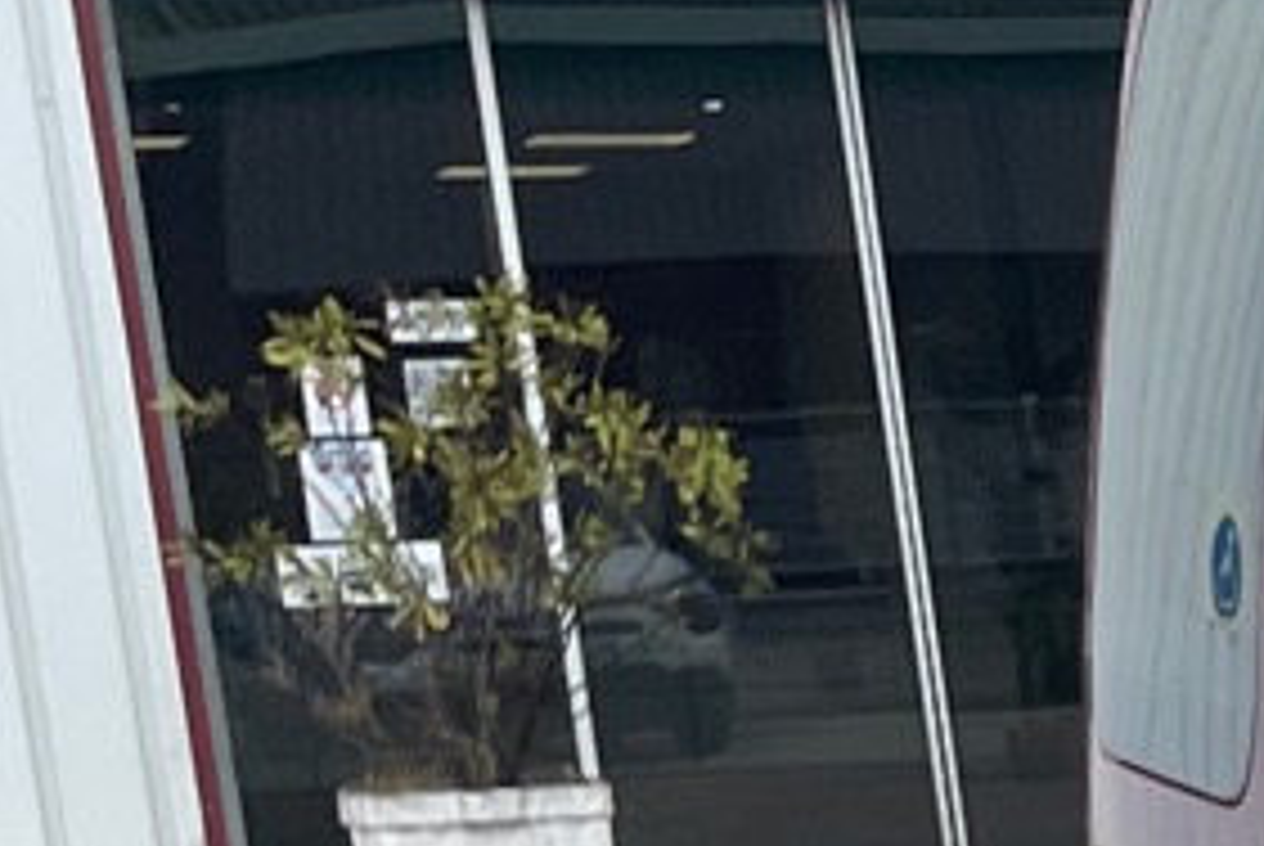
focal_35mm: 173
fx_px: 6080
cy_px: 1832
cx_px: 4044
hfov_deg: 9.1
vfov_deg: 7.6
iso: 32
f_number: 1.6
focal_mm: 4.2
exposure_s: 1/903
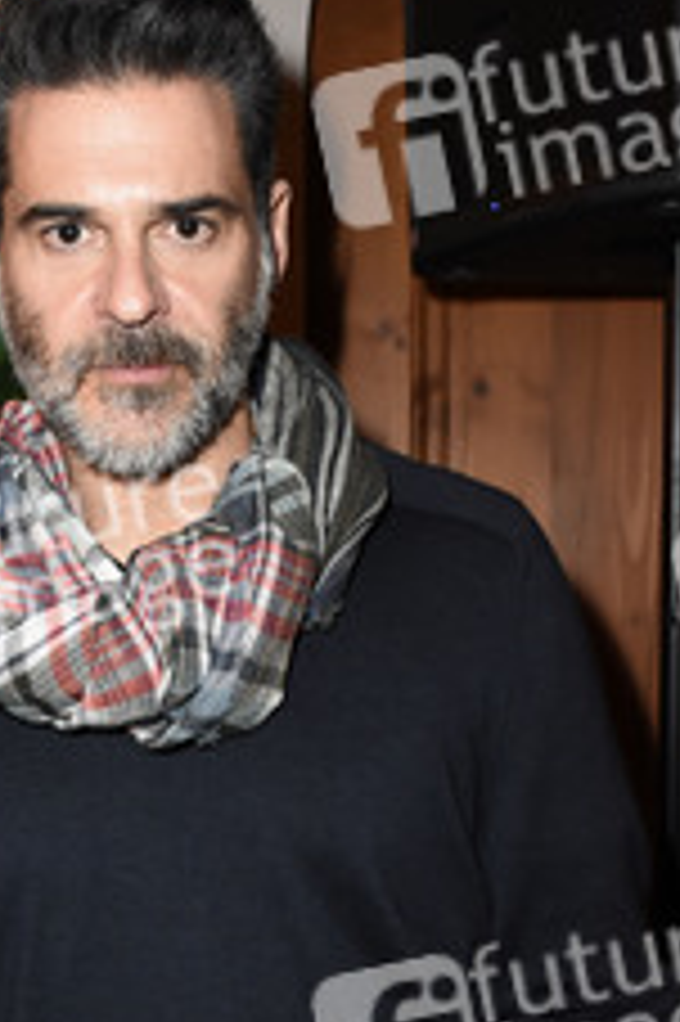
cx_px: 135
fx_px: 1728
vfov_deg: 32.2
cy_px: 797
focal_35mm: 61
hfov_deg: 22.0
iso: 1600
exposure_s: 1/125
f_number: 5.6
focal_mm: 23
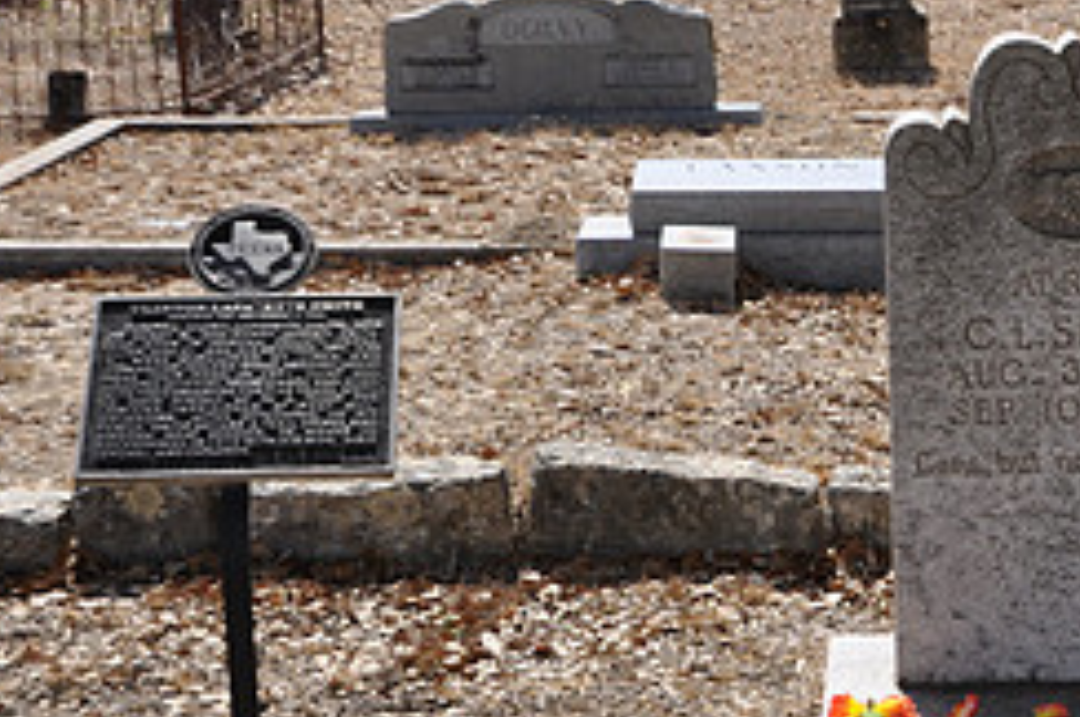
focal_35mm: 89
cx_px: 899
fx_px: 2672
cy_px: 409
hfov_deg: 22.5
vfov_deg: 15.3
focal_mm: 25
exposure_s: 1/200
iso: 200
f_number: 7.1
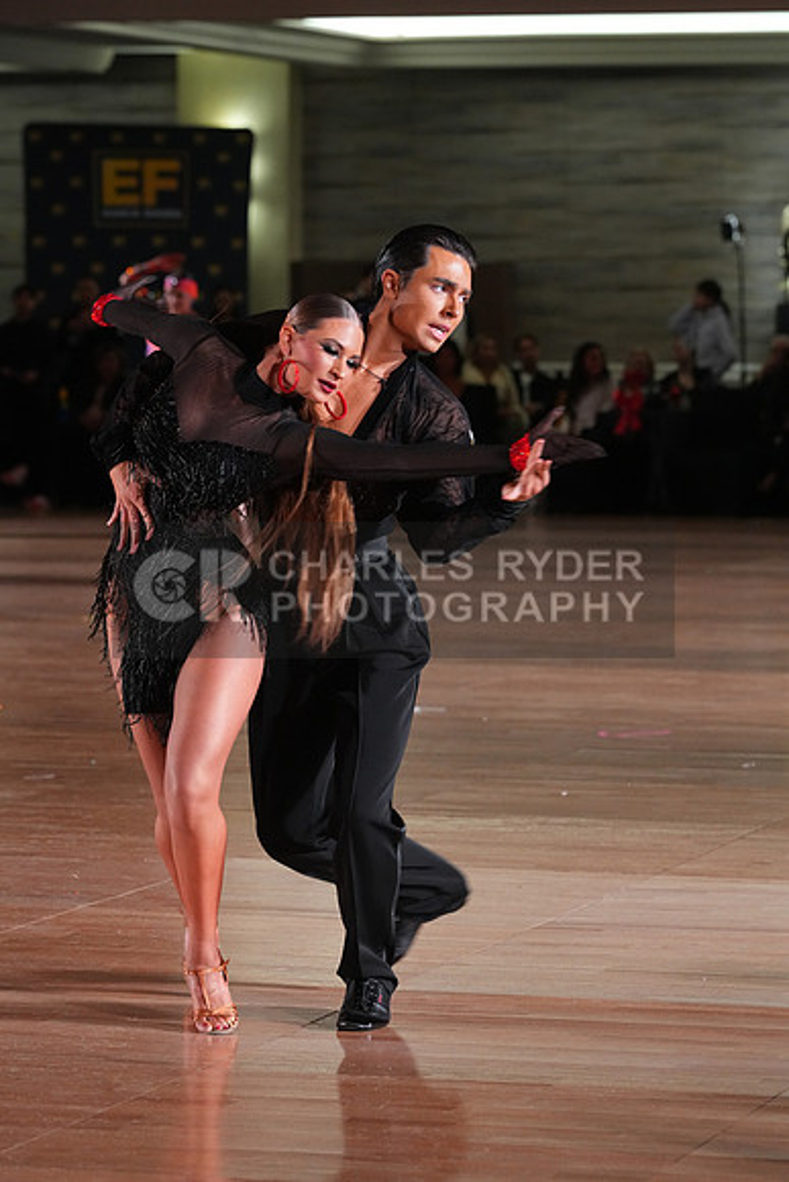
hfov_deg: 9.4
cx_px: 394
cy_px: 591
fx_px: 4797
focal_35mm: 146
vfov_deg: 14.1
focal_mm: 146
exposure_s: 1/200
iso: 4000
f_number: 5.6
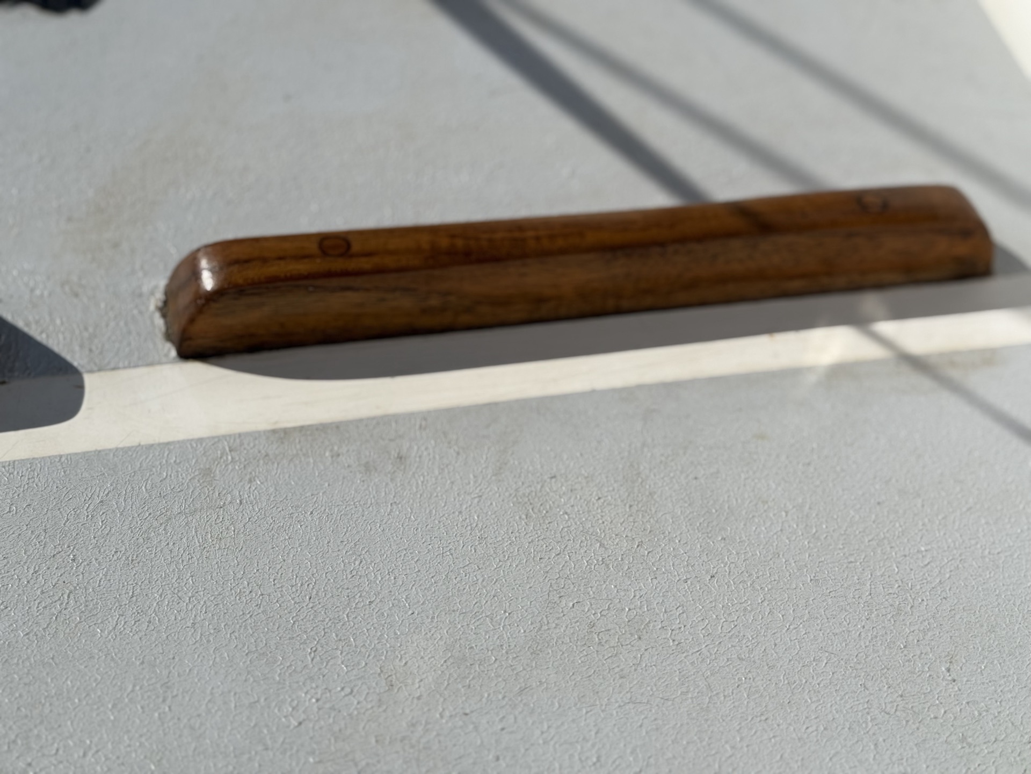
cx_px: 516
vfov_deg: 30.3
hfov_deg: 39.7
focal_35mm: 48
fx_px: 1430
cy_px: 387
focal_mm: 6.76
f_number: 1.78
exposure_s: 1/11364
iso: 50
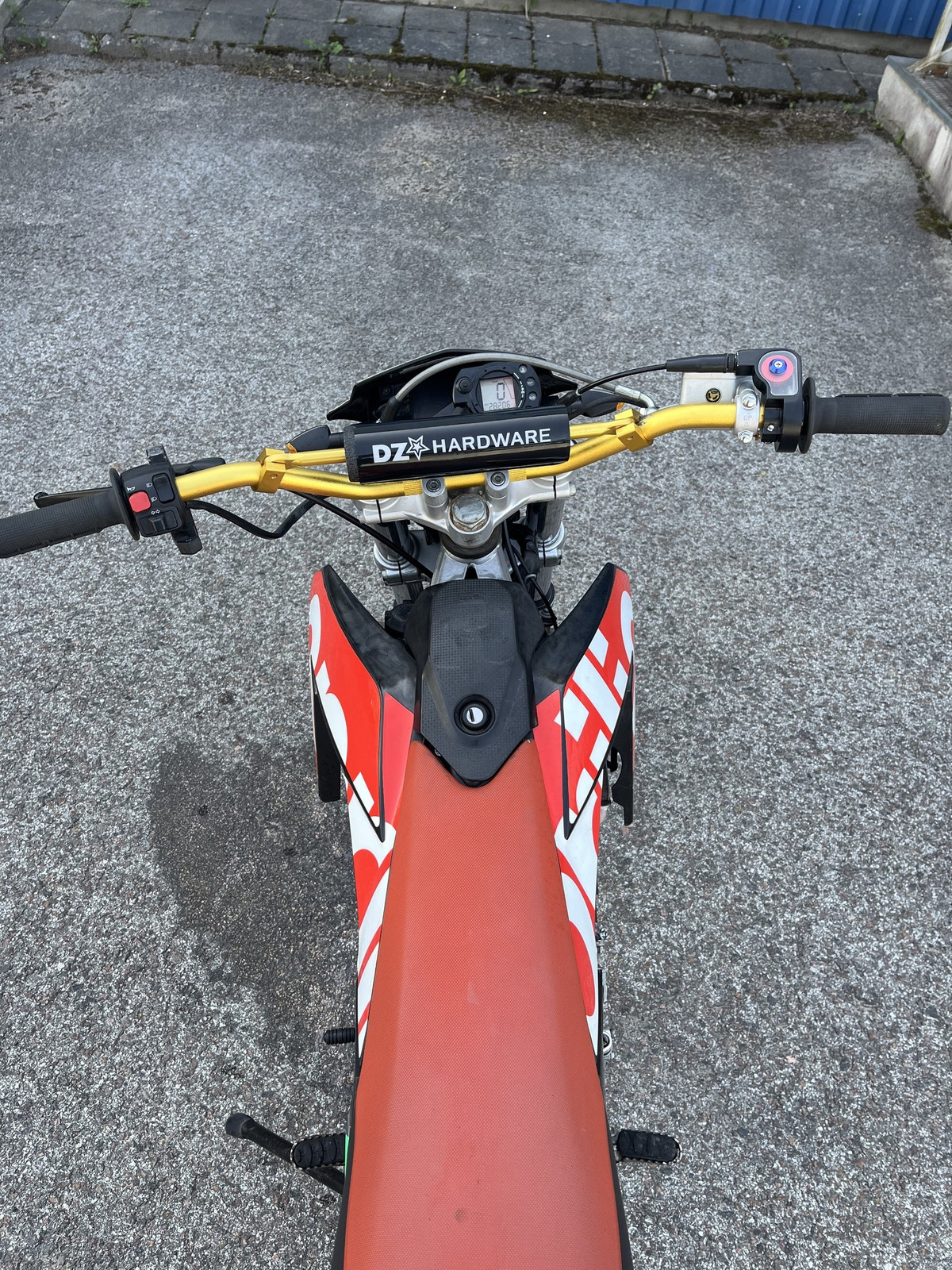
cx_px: 476
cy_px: 635
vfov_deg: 67.3
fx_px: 953
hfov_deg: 53.1
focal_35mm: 26
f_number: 1.6
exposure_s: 1/388
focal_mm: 5.1
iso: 50
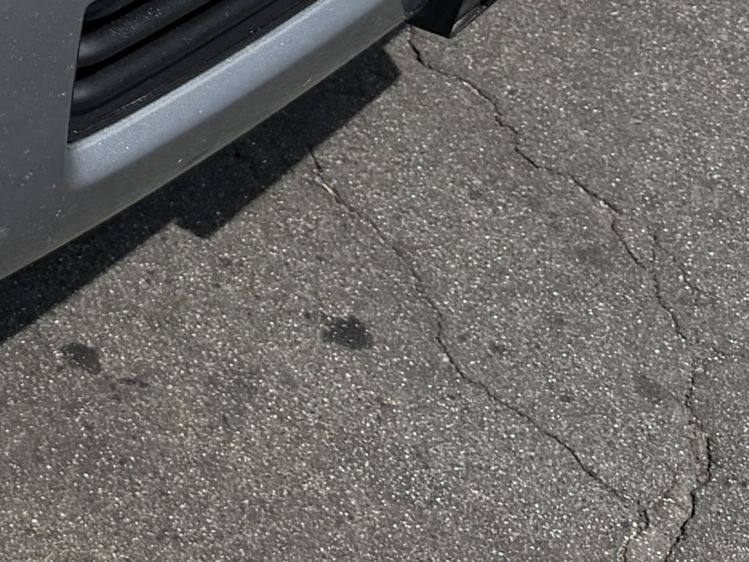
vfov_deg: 11.5
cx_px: -513
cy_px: -524
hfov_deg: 15.0
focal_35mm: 117
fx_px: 2532
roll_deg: -2.6
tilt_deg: -29.2
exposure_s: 1/7353
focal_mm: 6.76
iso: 100
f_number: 1.78
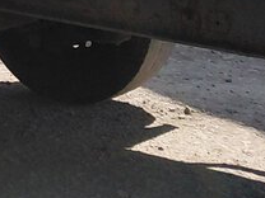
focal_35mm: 173
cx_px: -276
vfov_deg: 7.3
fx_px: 1324
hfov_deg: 10.4
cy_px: -463
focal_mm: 4.69
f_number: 1.8
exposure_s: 1/2326
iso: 50
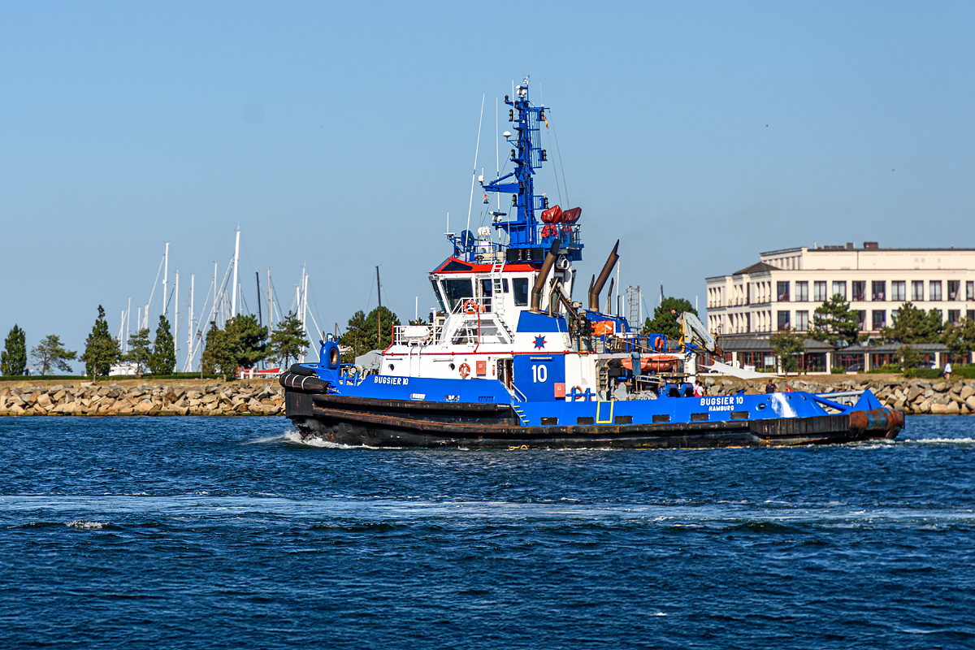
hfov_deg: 17.1
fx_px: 3250
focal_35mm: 120
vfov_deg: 11.4
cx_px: 488
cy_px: 325
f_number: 5.6
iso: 200
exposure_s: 1/2500
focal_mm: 80
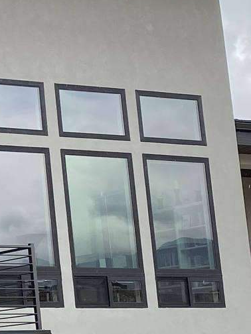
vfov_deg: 15.3
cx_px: -242
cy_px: 148
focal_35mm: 129
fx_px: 1247
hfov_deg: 10.6
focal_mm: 4.25
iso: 32
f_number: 1.8
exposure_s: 1/816
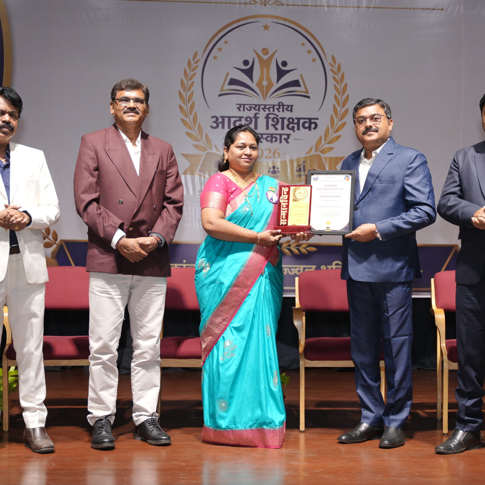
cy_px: 242
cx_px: 297
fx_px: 963
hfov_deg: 28.2
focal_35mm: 61
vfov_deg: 28.3
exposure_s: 1/100
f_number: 2.8
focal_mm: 47.6
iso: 400
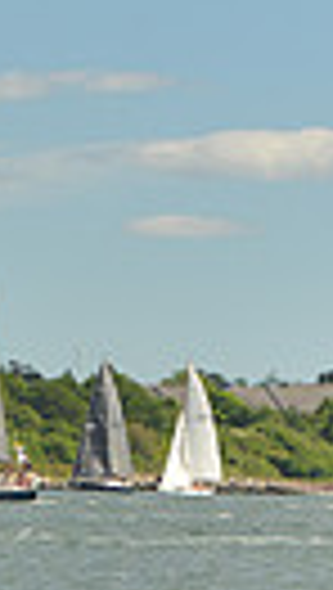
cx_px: -950
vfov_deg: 6.6
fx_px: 5085
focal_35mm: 325
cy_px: 128
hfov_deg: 3.6
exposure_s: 1/640
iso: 400
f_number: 5.6
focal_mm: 70
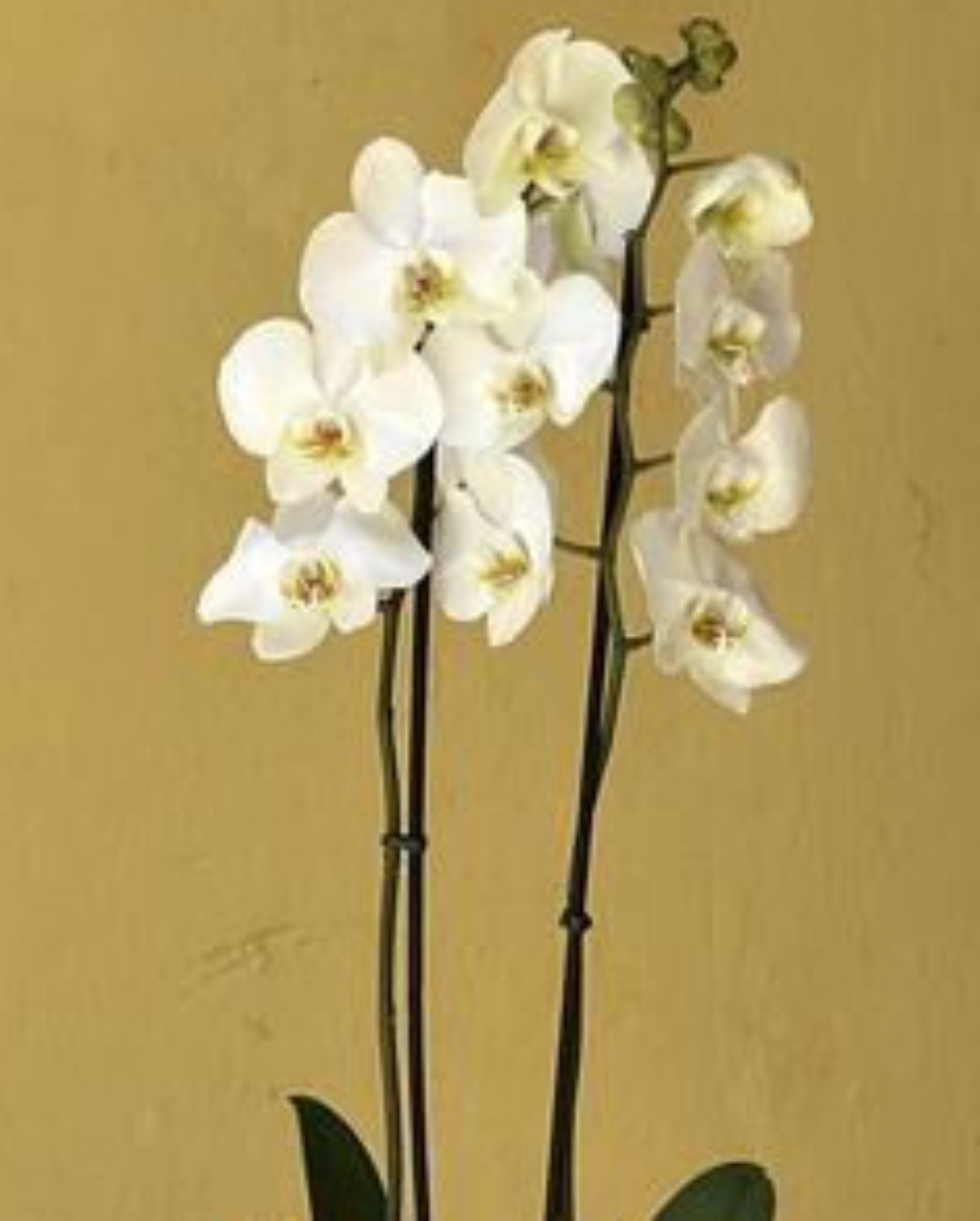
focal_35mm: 80
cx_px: 465
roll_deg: +1.6
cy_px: 988
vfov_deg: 23.5
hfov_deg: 19.2
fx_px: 2896
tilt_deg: -8.7
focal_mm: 6.86
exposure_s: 1/2114
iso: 80
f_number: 1.78
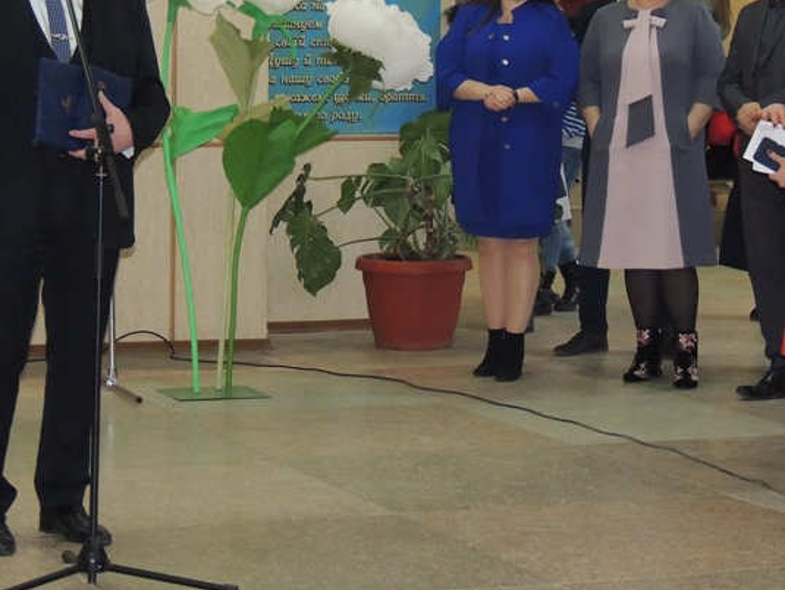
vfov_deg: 11.7
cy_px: 169
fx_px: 2882
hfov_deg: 15.5
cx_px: 421
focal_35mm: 127
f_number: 4
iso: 800
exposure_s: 1/60
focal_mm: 15.1
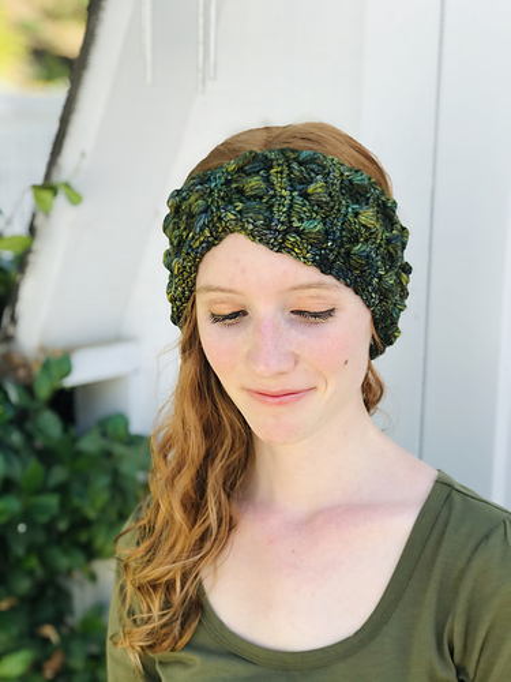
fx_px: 1122
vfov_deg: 33.8
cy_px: 341
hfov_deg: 25.7
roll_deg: -0.3
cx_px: 256
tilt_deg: -10.0
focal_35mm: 57
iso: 20
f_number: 2.8
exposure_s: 1/249
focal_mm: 6.6
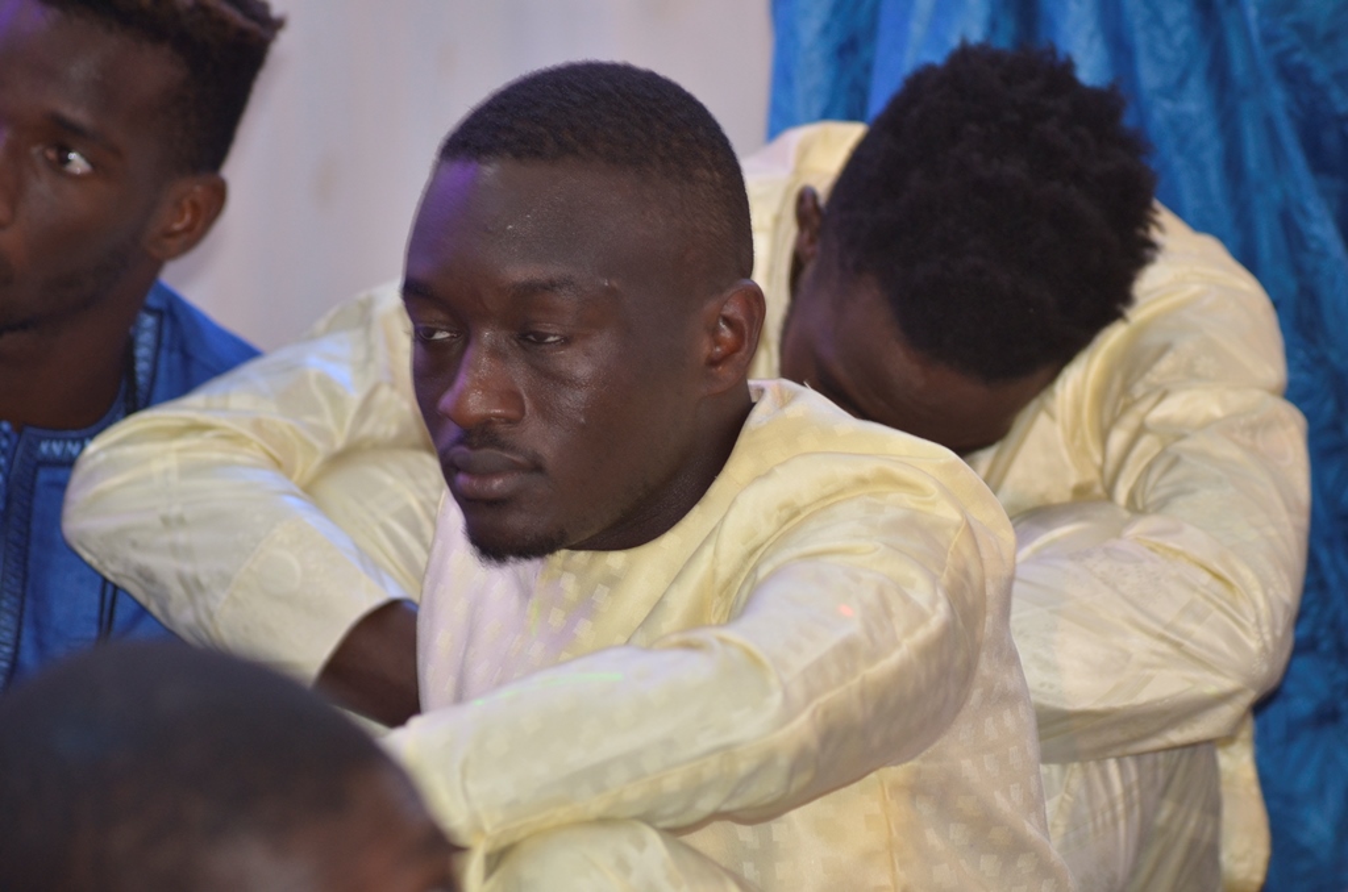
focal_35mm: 255
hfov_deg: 8.1
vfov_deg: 5.4
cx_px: 674
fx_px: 9528
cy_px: 446
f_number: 4.5
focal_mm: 170
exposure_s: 1/50
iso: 640
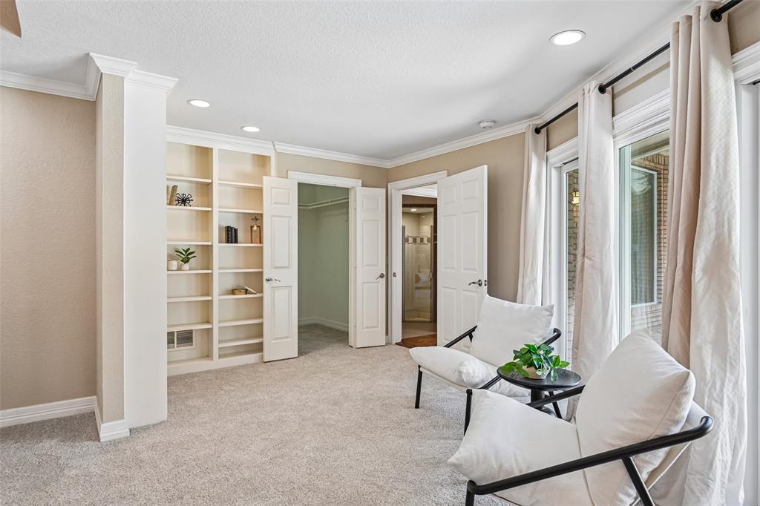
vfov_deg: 61.9
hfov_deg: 84.0
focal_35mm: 20
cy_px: 253
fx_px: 422
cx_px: 380
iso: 400
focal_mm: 20
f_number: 8
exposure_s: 1/25
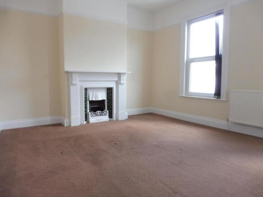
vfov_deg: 56.8
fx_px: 182
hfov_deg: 71.6
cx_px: 132
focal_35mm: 24
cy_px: 98
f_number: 3.3
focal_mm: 4.3
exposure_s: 1/60
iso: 160
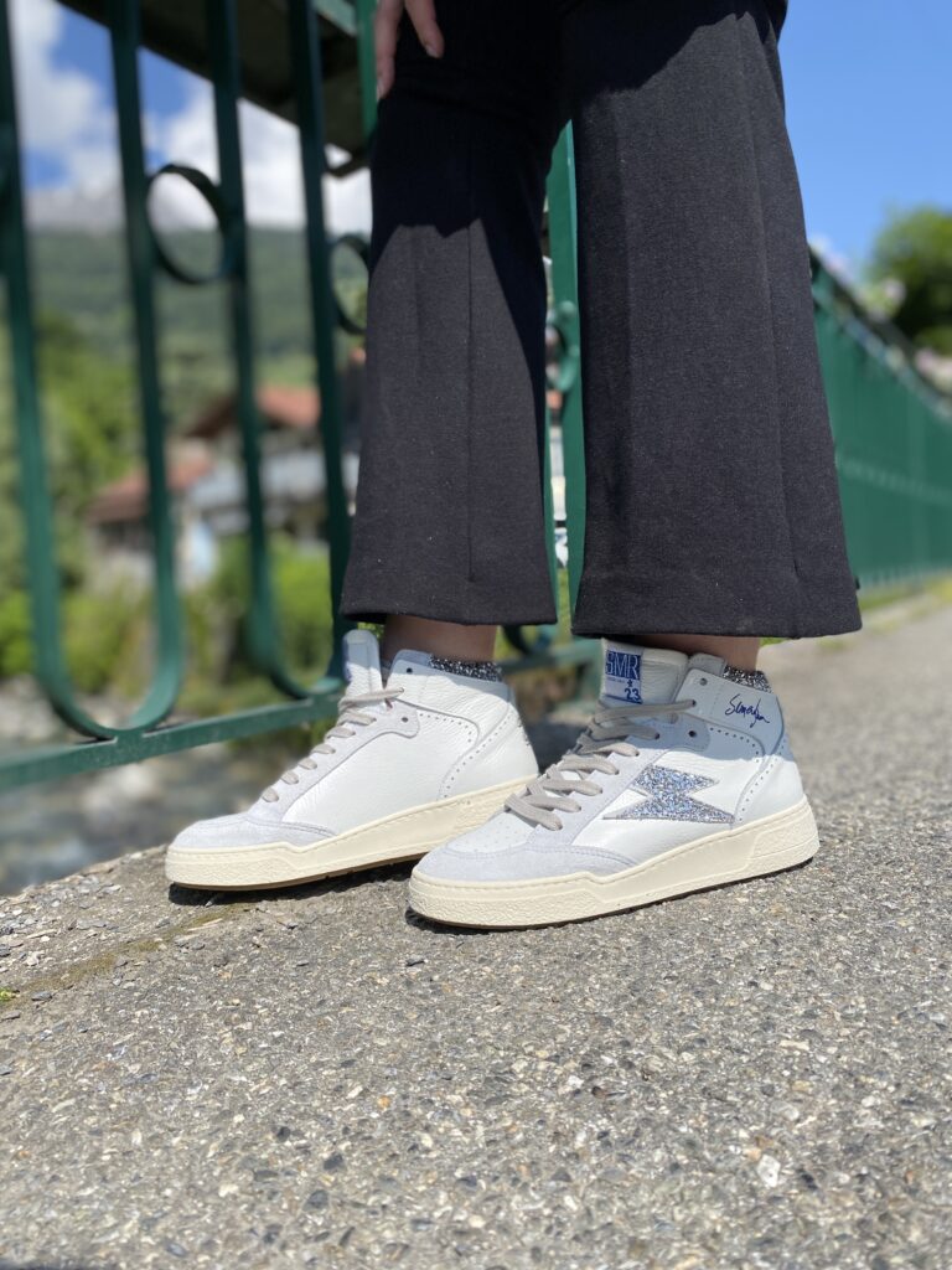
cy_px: 635
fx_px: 953
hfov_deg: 53.1
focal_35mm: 26
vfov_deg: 67.3
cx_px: 476
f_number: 1.8
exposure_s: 1/3846
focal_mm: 4.25
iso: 32
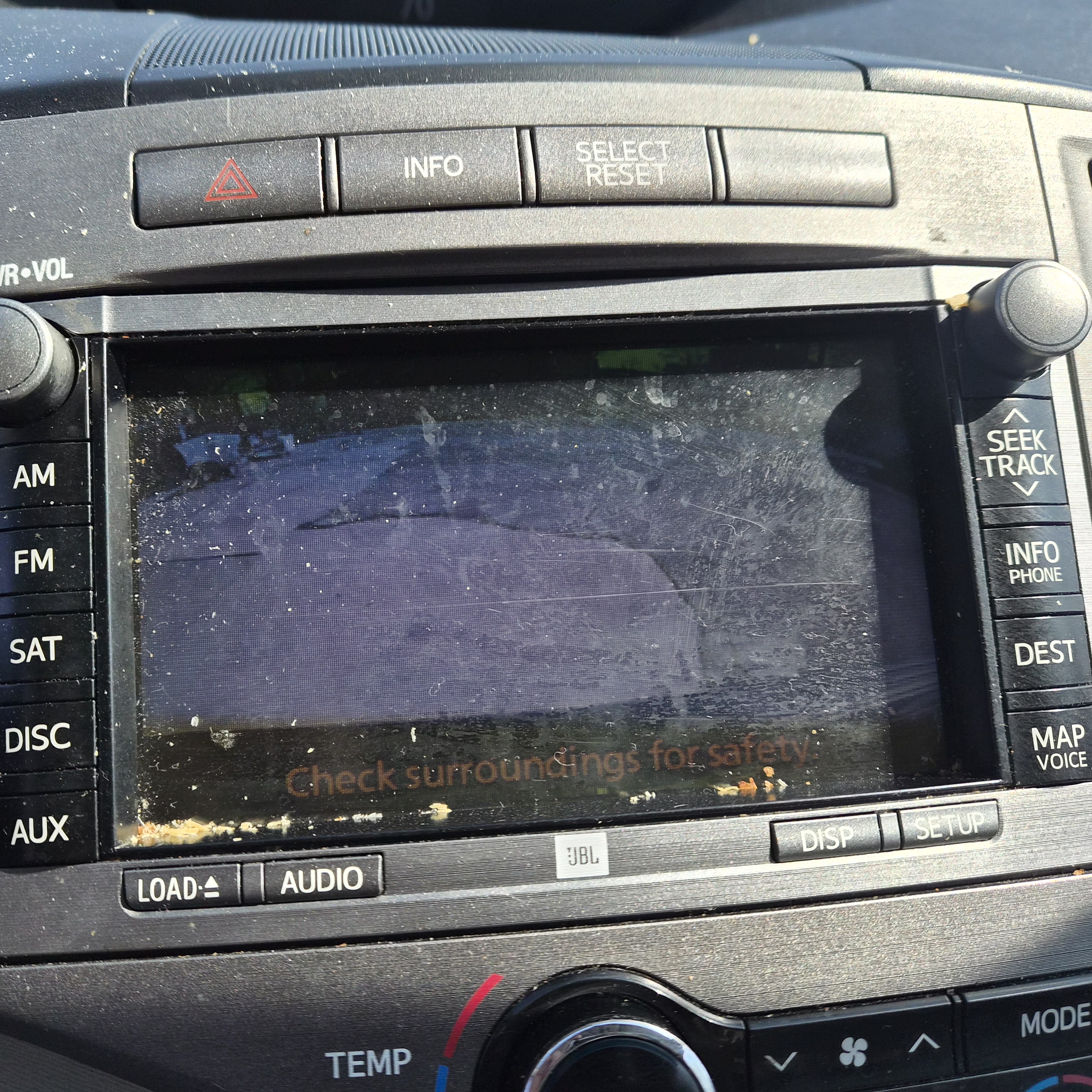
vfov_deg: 57.3
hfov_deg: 57.1
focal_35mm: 28
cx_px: 480
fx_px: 999
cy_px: 544
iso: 80
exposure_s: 1/3440
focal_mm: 5.4
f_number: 1.8
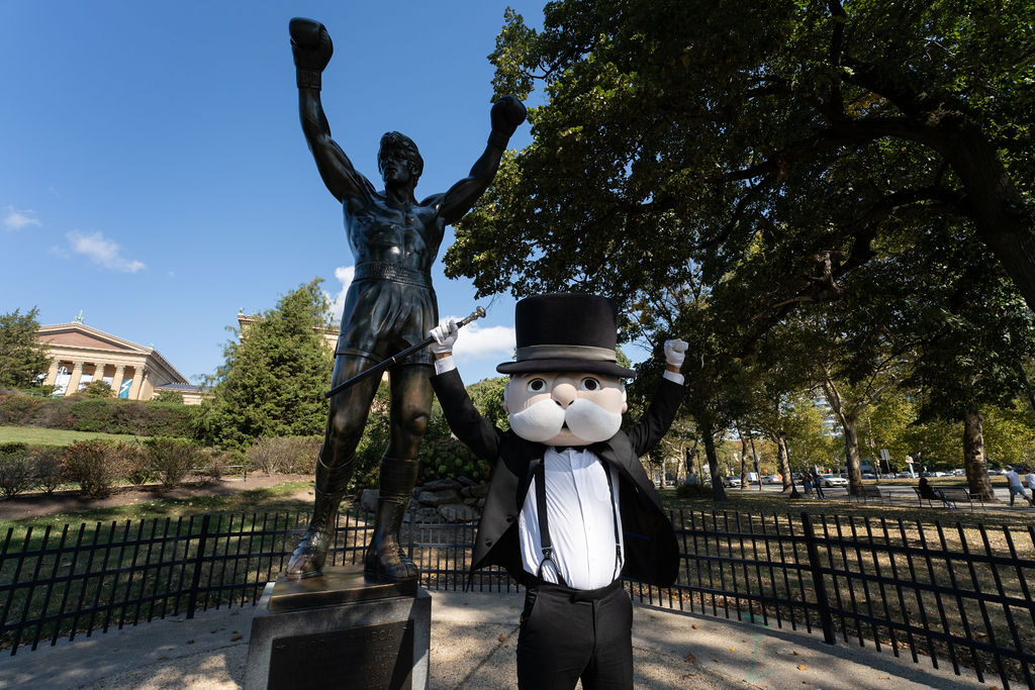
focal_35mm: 14
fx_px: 403
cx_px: 518
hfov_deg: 104.2
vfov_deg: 81.2
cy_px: 345
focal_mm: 14
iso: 320
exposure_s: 1/160
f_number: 13
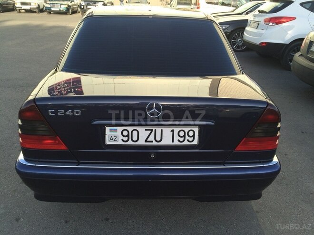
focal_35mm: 29
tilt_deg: -25.3
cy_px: 118
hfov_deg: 61.7
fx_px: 263
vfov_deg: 48.2
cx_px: 157
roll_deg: +0.1
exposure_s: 1/562
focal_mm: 4.15
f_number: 2.2
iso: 32
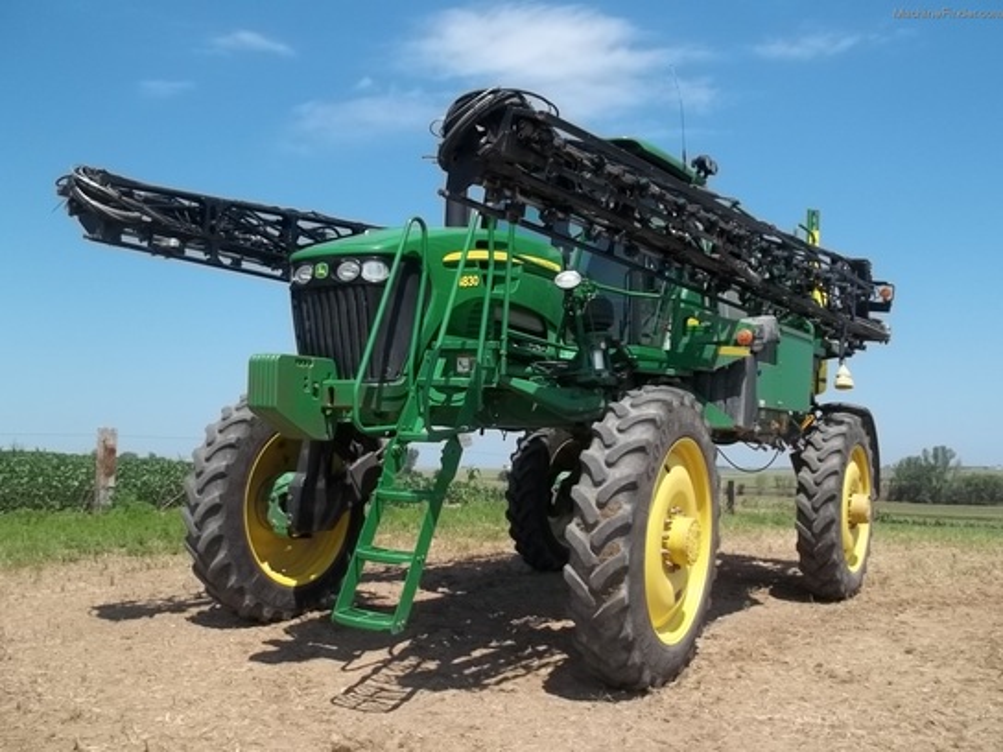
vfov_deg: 42.9
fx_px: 956
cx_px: 502
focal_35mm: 33
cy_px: 376
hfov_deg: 55.4
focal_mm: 5.9
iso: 64
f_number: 8
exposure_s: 1/160
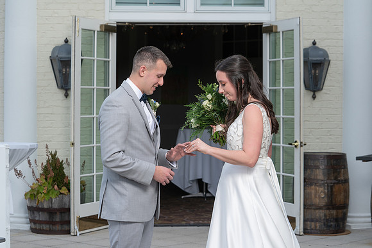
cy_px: 116
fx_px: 900
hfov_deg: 23.3
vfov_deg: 15.7
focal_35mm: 87
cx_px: 190
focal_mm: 76
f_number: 5.6
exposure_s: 1/250
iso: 100
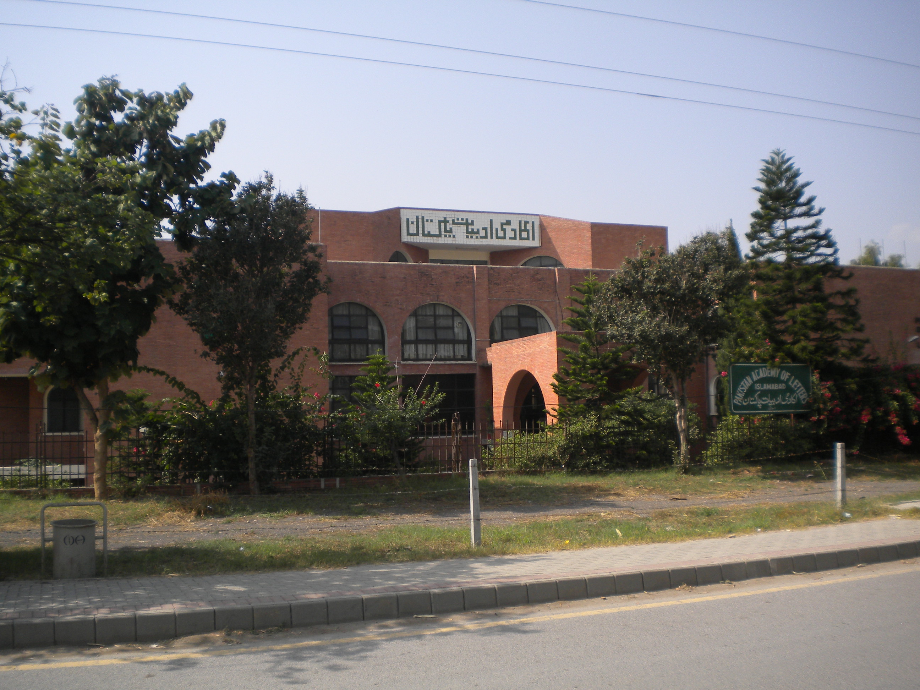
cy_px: 345
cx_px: 460
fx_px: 930
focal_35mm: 35
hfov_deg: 52.6
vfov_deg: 40.7
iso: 80
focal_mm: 6.3
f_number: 4.6
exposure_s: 1/504
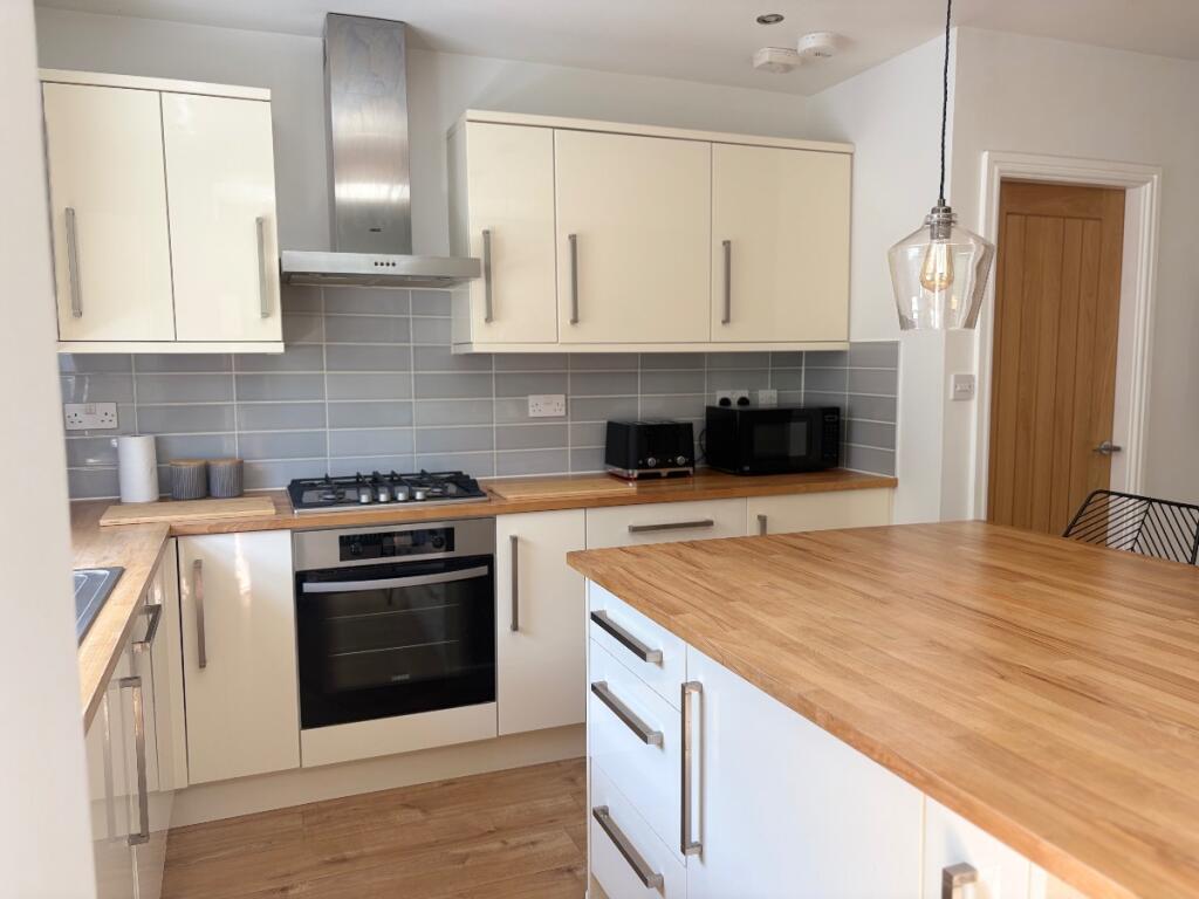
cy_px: 450
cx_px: 600
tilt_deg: -6.0
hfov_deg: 67.3
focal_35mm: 26
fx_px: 901
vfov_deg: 53.1
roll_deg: +0.7
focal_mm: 5.96
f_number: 1.6
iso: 50
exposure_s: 1/122
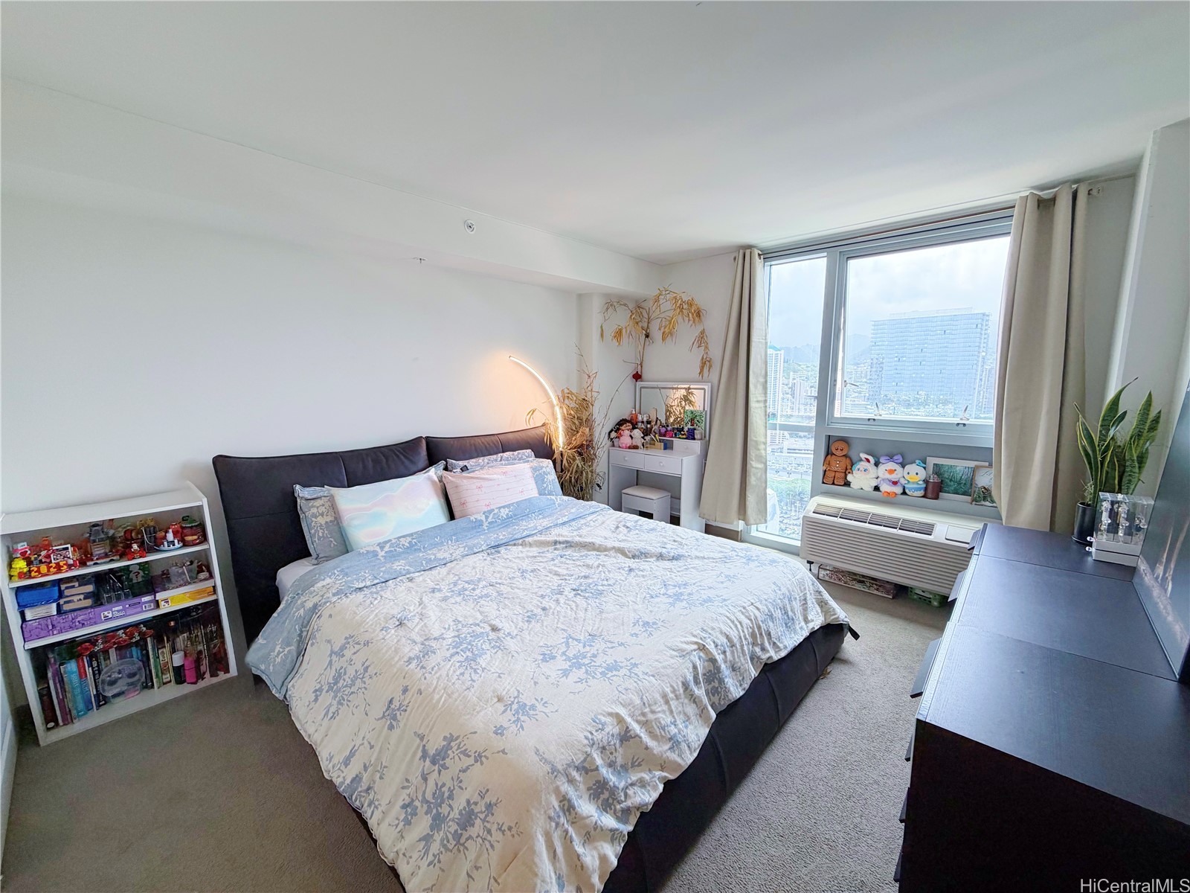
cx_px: 595
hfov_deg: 102.1
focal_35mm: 14
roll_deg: +0.1
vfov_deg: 85.7
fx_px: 481
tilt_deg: -8.1
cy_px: 446
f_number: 2.2
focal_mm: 2.22
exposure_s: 1/120
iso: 125
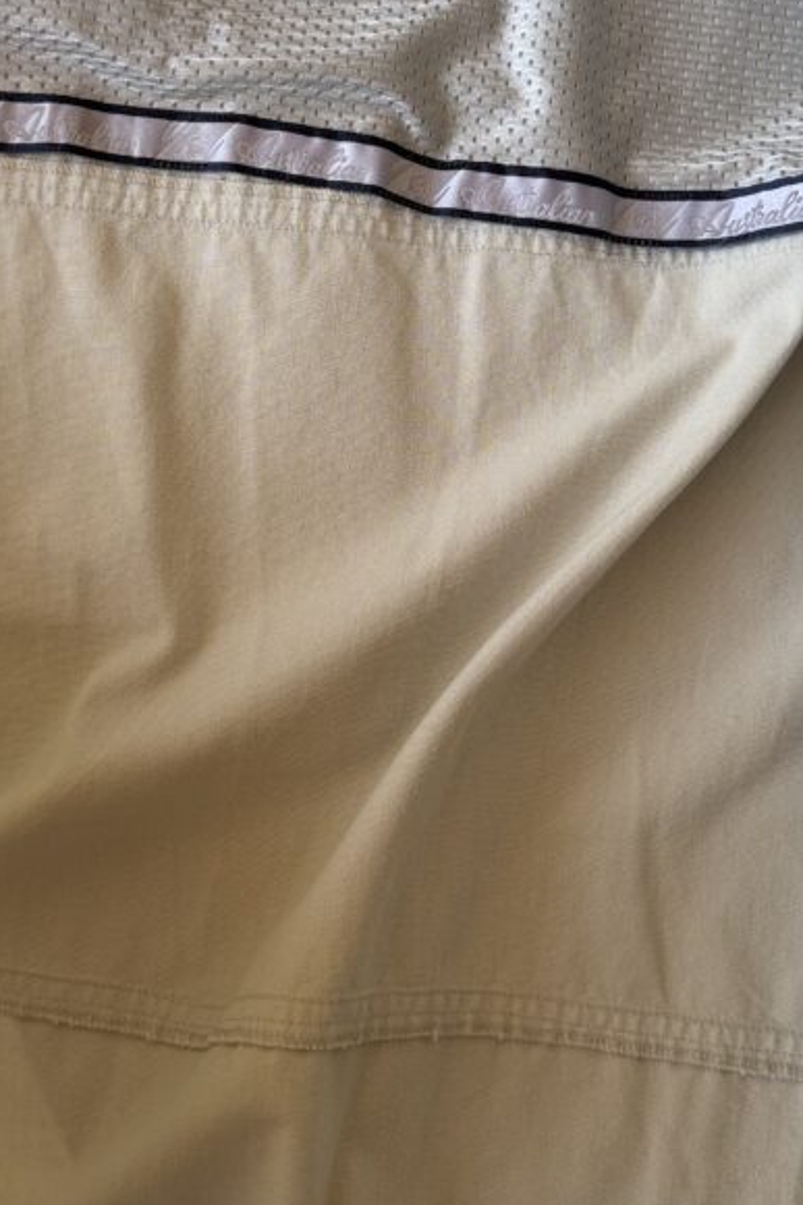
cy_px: 419
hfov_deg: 30.5
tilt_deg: -81.6
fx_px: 1473
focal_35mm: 44
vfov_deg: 44.0
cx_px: 357
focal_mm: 6.76
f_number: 1.78
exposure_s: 1/121
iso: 64
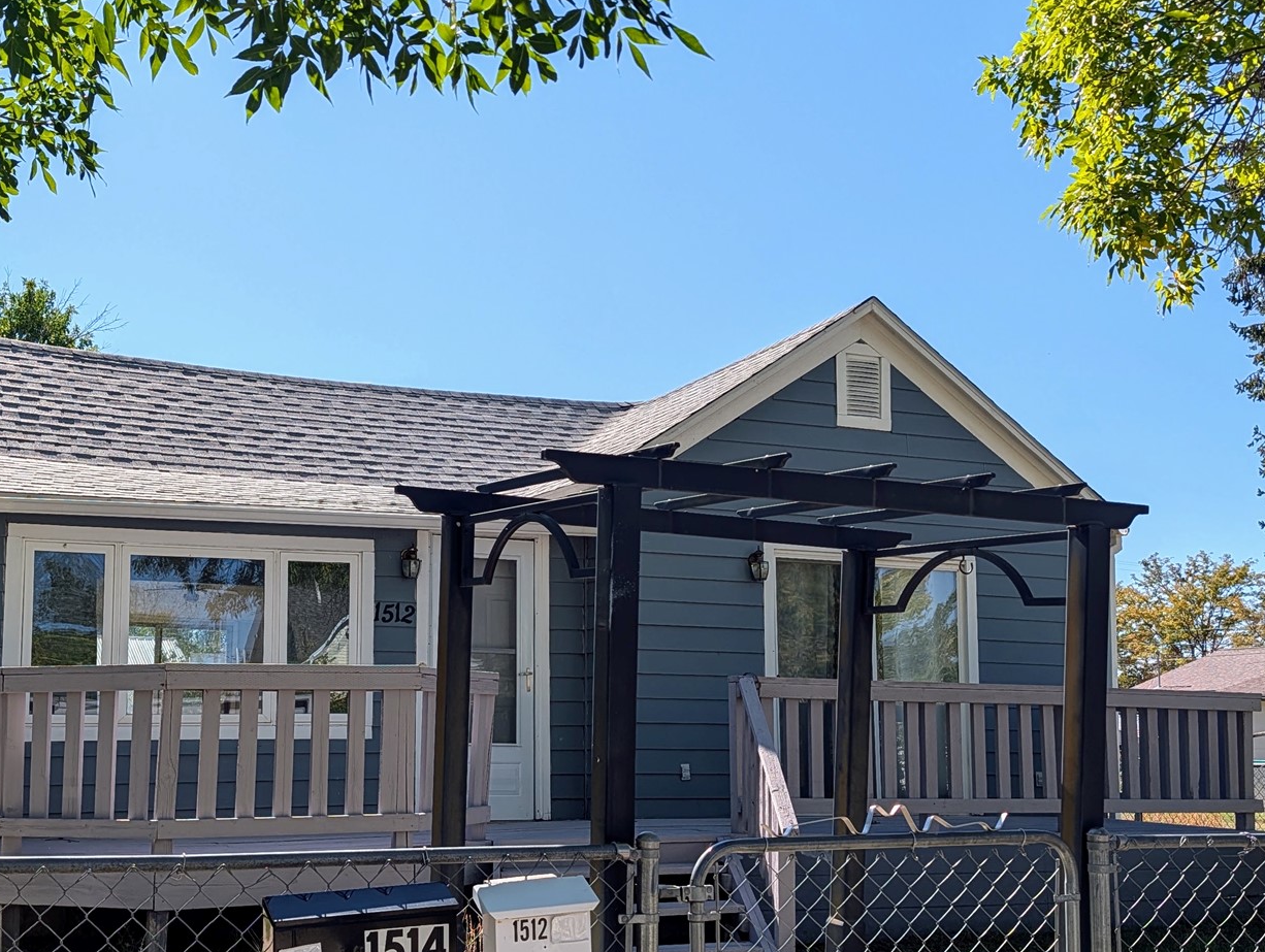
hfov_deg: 46.2
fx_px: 1464
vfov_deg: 35.9
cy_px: 583
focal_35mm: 40
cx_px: 448
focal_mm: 6.9
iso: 20
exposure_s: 1/1095
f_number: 1.68
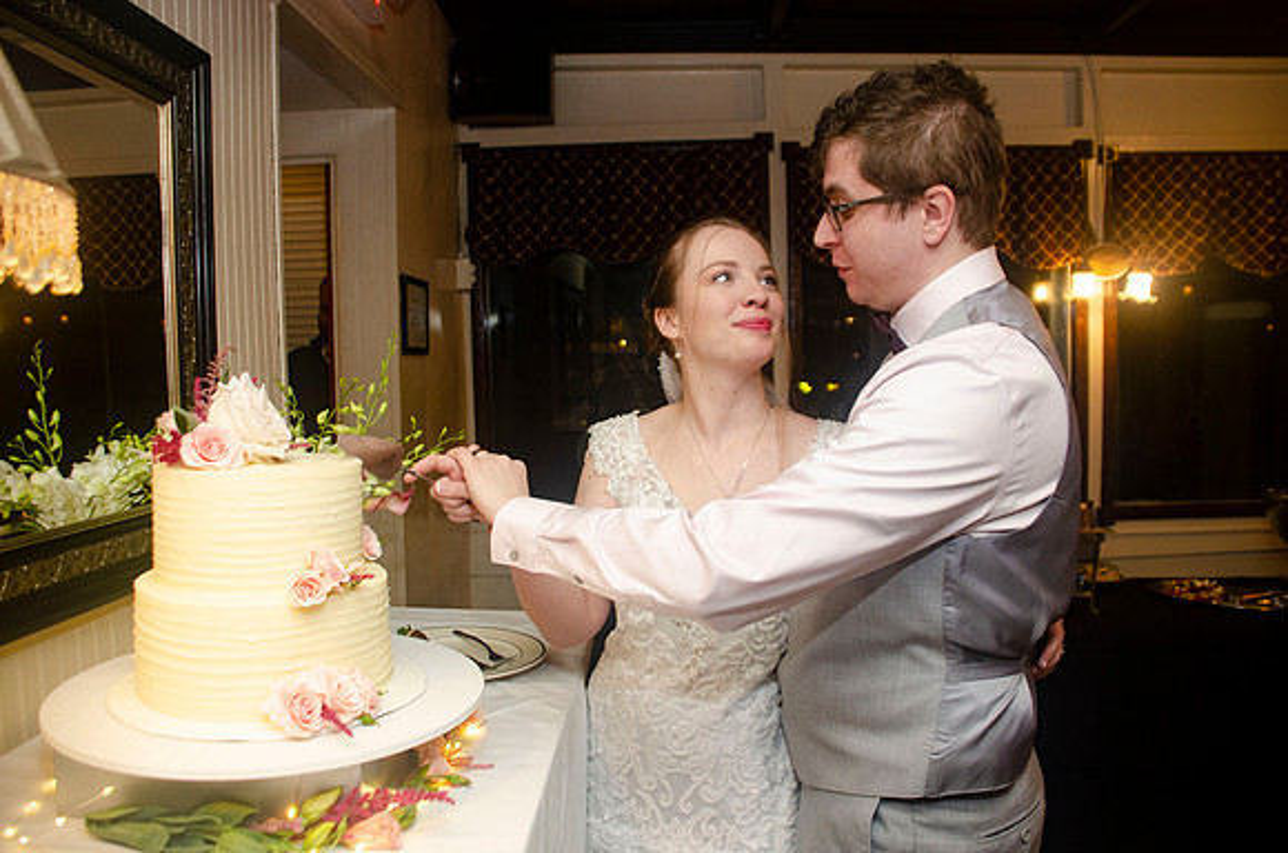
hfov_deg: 67.5
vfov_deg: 47.7
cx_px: 644
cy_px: 426
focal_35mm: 27
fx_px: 964
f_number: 3.5
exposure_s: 1/60
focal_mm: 18
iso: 400
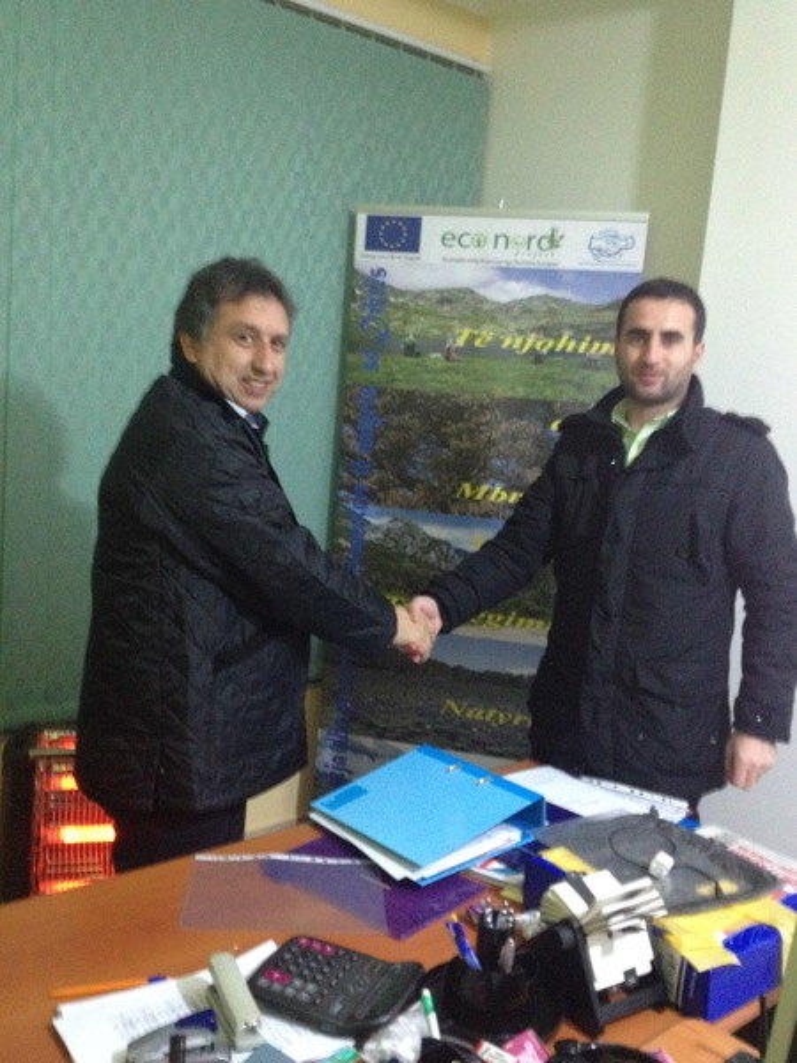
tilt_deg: -9.7
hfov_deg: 40.7
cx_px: 398
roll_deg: -4.5
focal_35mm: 35
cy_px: 532
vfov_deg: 52.6
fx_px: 1074
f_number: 2.4
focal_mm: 4.28
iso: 400
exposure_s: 1/15
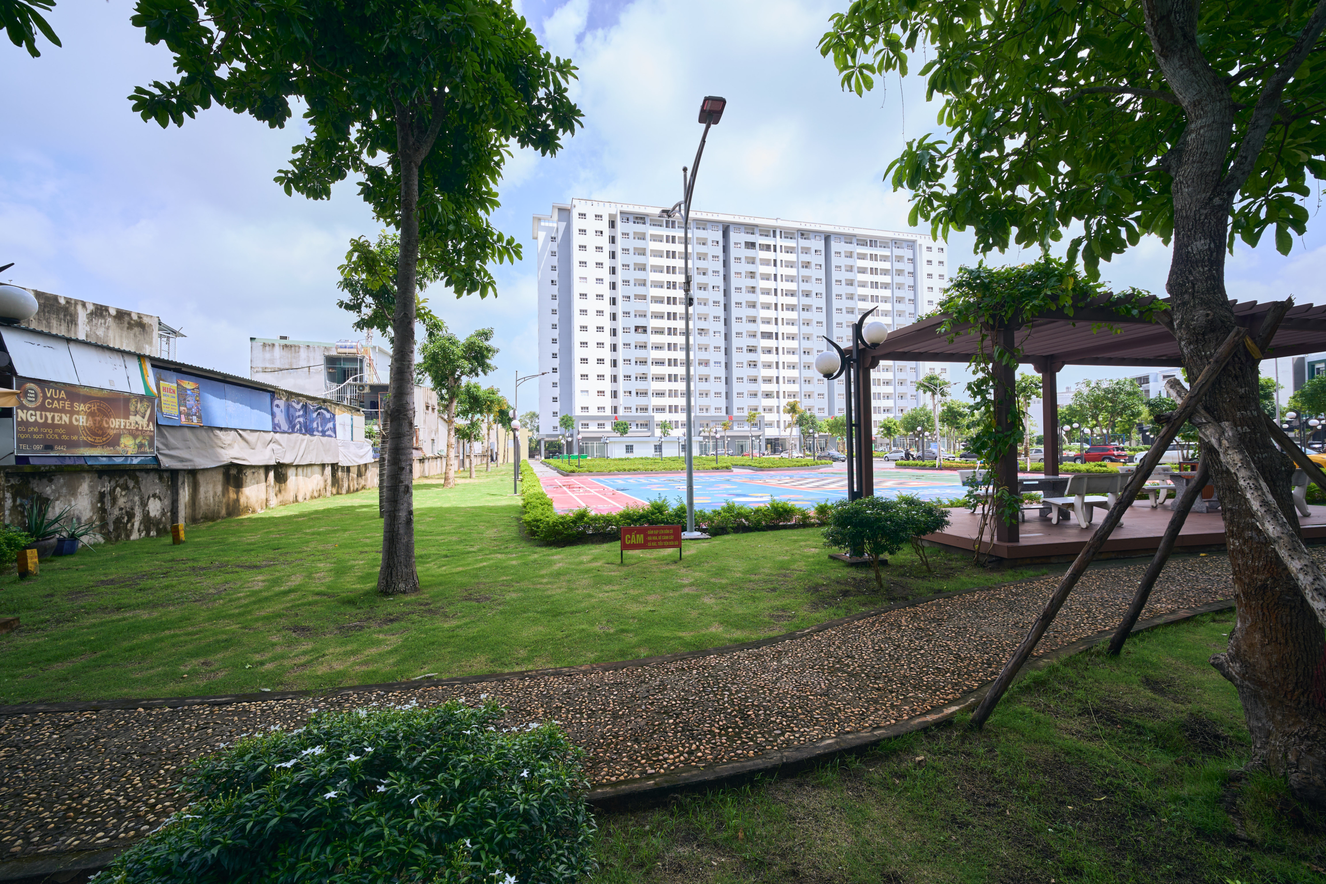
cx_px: 663
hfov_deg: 106.3
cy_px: 442
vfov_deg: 83.3
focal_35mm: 14
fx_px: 497
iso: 100
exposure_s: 1/125
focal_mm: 9
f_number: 5.6
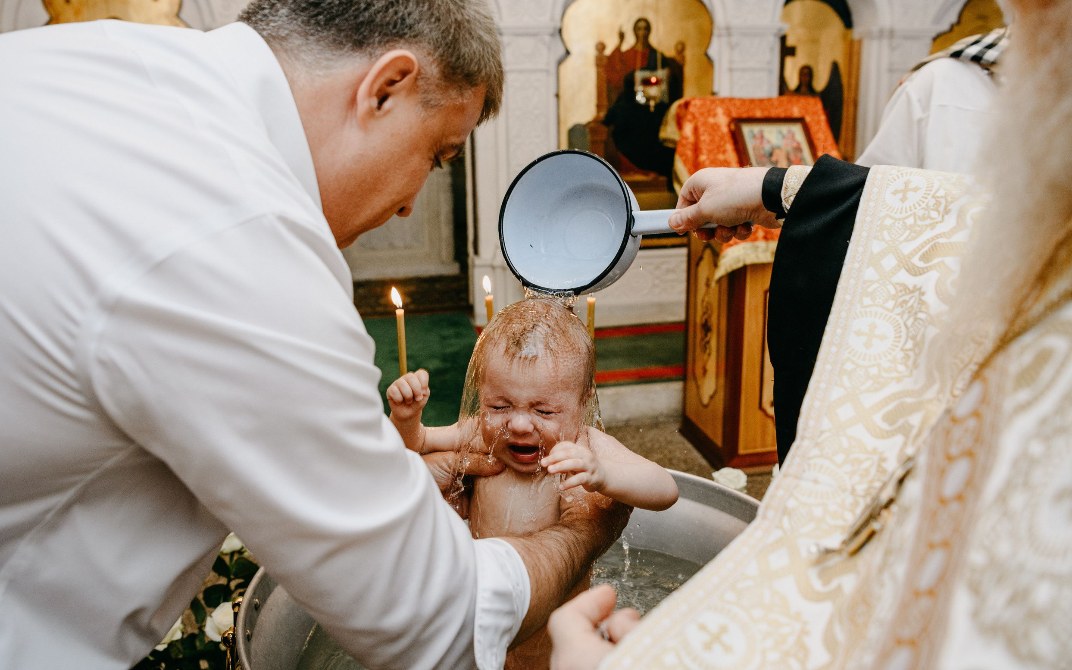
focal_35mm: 29
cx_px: 541
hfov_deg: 64.6
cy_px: 309
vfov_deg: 43.1
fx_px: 847
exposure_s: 1/160
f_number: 3.5
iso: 640
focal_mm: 24
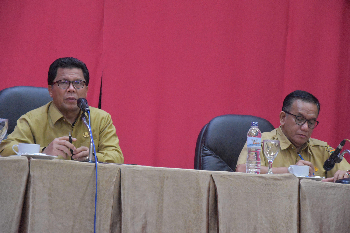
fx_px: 1312
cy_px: 116
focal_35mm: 135
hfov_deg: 15.2
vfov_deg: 10.2
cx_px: 175
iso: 11400
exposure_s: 1/60
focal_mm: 90
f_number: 5.6
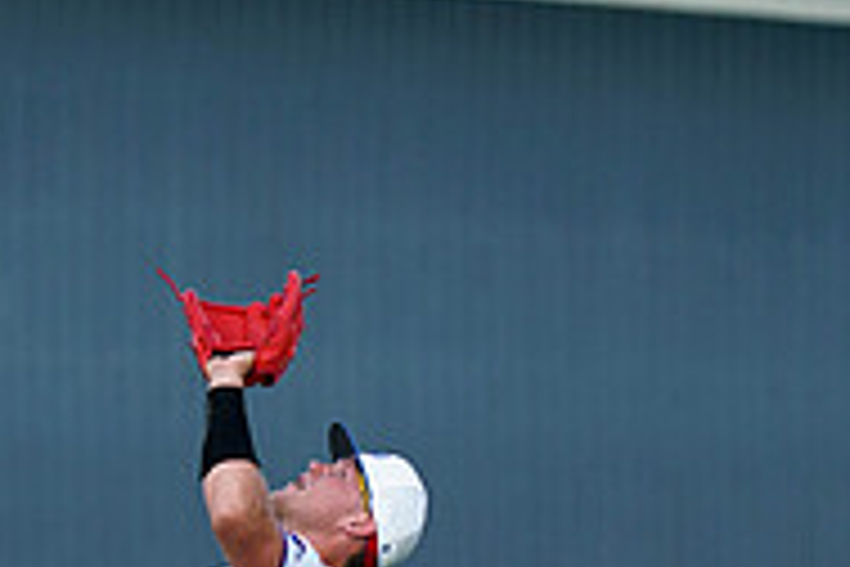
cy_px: 602
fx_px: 18014
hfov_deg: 2.7
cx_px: 250
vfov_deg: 1.8
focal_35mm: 763
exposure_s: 1/3200
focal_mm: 164
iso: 400
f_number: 2.8
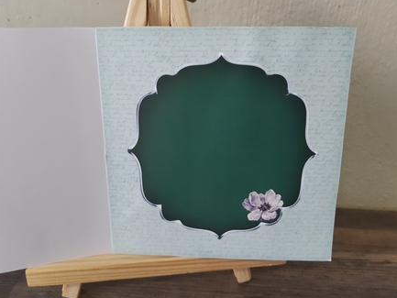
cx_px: 203
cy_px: 145
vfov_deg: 51.4
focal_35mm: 27
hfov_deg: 65.3
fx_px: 310
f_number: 1.7
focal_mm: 3.92
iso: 125
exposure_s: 1/50
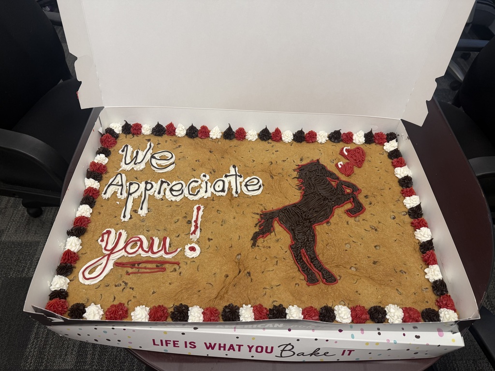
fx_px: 343
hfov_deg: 71.6
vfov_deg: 56.8
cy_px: 186
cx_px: 248
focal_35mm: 24
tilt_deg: -51.3
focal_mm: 6.76
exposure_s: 1/120
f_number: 1.78
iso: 125
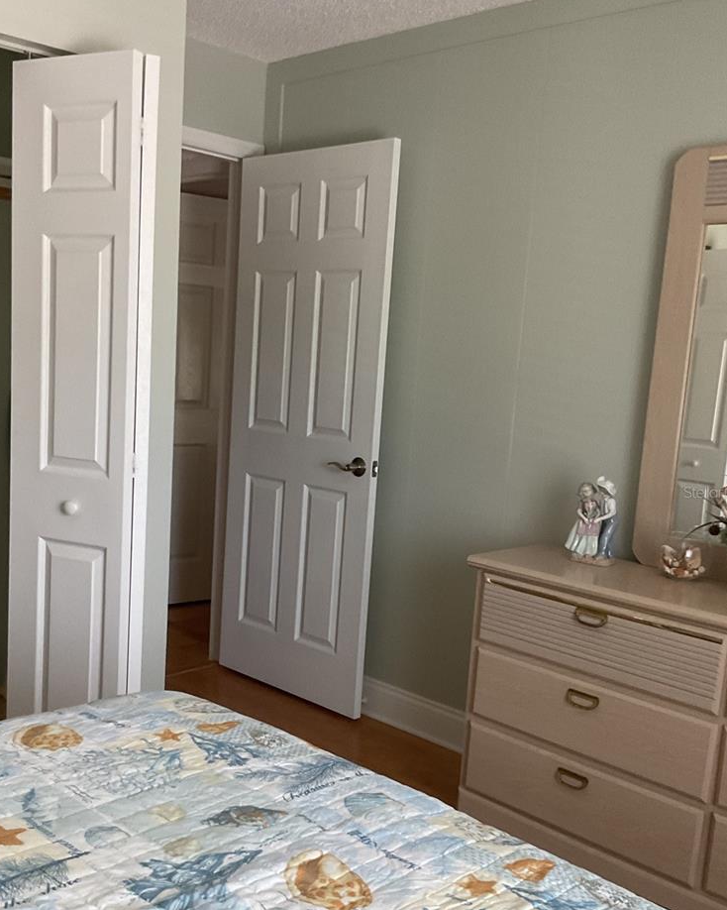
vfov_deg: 49.0
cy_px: 492
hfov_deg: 40.0
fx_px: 995
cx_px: 308
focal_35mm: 37
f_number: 1.8
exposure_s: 1/60
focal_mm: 3
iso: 160
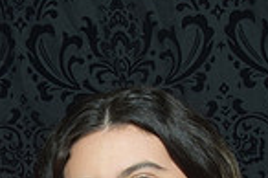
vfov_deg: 8.5
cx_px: -72
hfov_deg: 12.9
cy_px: 313
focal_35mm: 155
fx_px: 1153
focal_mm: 26
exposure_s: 1/60
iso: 500
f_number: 20
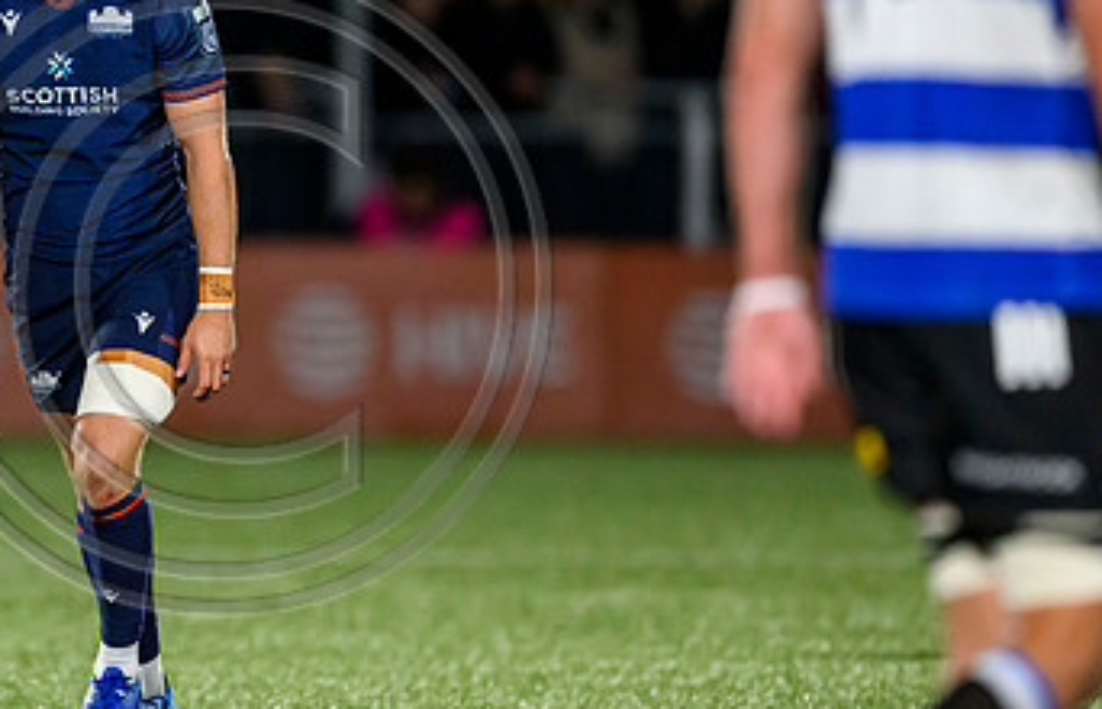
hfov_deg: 1.8
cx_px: 84
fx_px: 35188
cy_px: 173
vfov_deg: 1.2
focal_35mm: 1162
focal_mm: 560
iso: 6400
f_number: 4
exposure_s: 1/1250
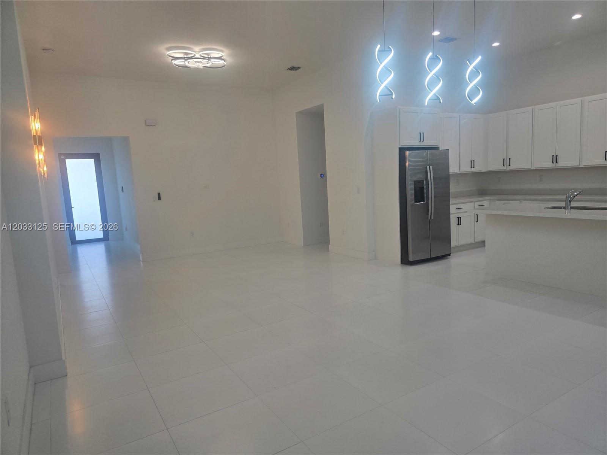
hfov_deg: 73.9
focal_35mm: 23
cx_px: 304
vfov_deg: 58.9
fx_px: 403
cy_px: 228
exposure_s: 1/120
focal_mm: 6.3
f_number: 1.7
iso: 64
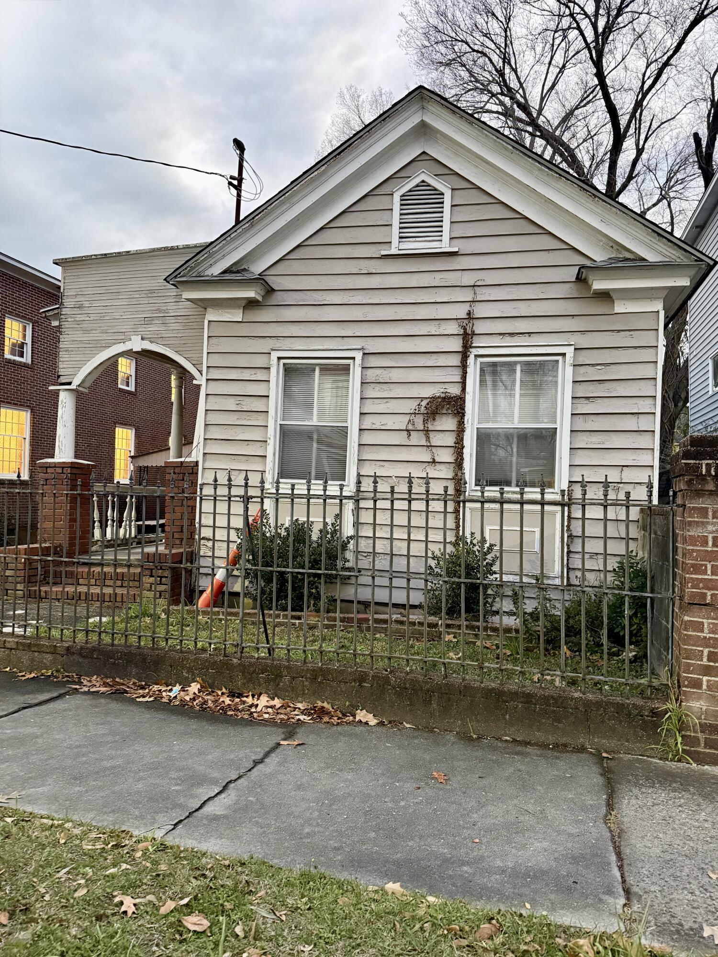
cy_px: 478
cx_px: 359
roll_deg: -1.4
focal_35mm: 24
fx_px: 664
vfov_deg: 71.6
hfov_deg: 56.8
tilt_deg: +1.7
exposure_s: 1/30
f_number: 1.78
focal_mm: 6.76
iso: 800
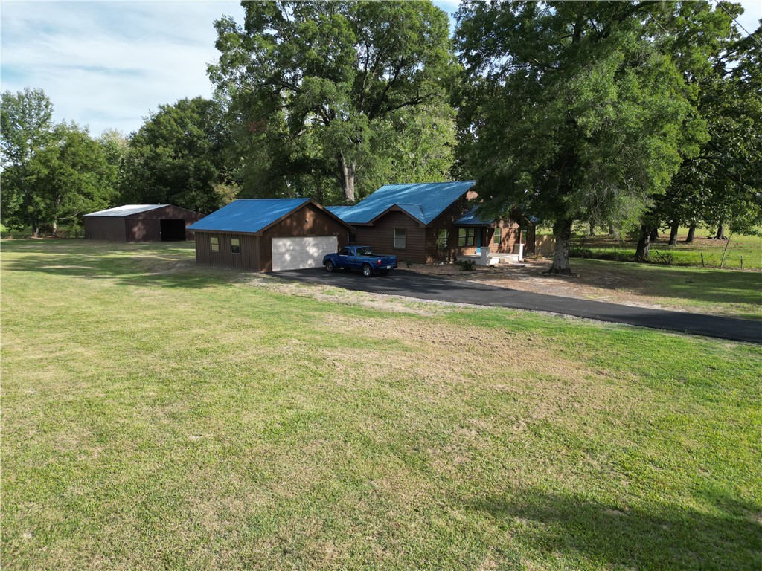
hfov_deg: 71.6
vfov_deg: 56.8
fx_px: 528
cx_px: 381
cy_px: 286
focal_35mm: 24
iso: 140
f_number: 1.7
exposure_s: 1/2000
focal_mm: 6.72
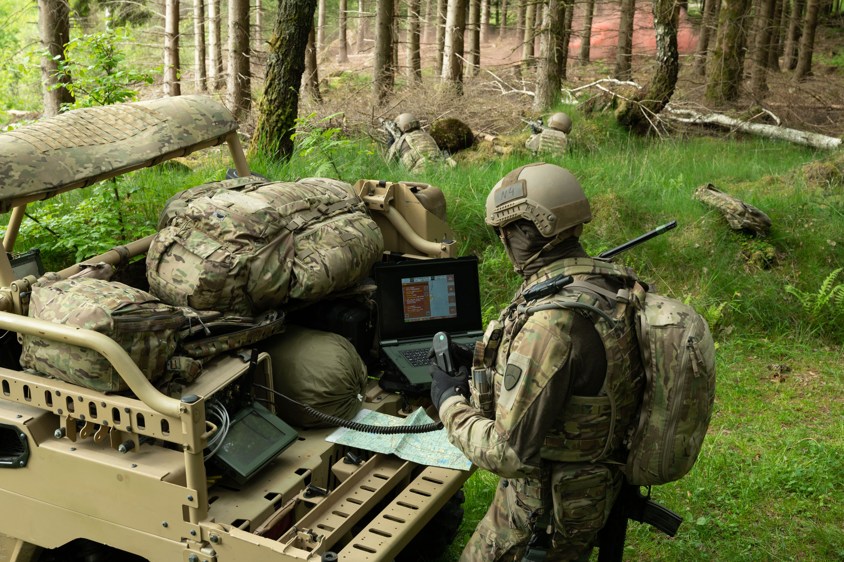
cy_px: 281
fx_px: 1031
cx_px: 422
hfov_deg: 44.5
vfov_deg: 30.5
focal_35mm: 44
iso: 400
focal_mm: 44
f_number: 8
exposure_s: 1/80
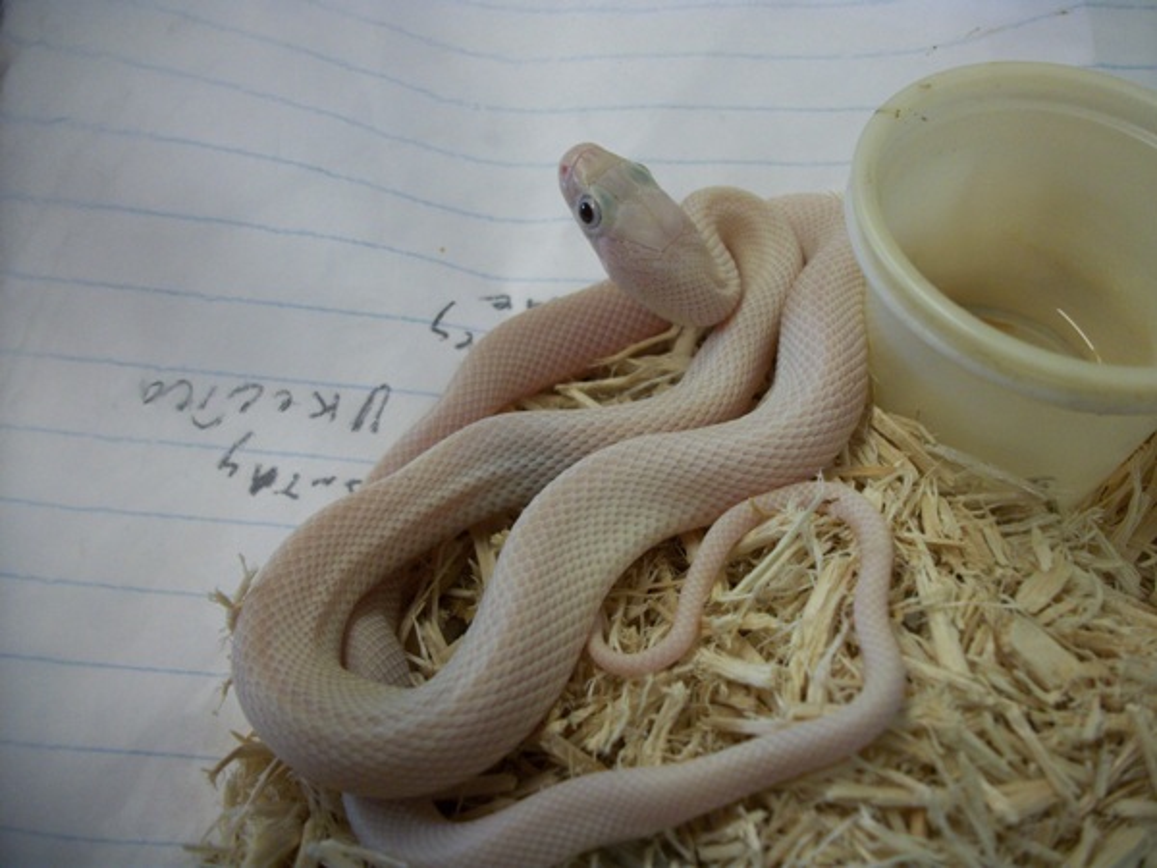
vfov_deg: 44.2
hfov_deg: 56.8
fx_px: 1070
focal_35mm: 32
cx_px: 578
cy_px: 434
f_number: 2.9
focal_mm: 5.7
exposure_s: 1/60
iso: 160
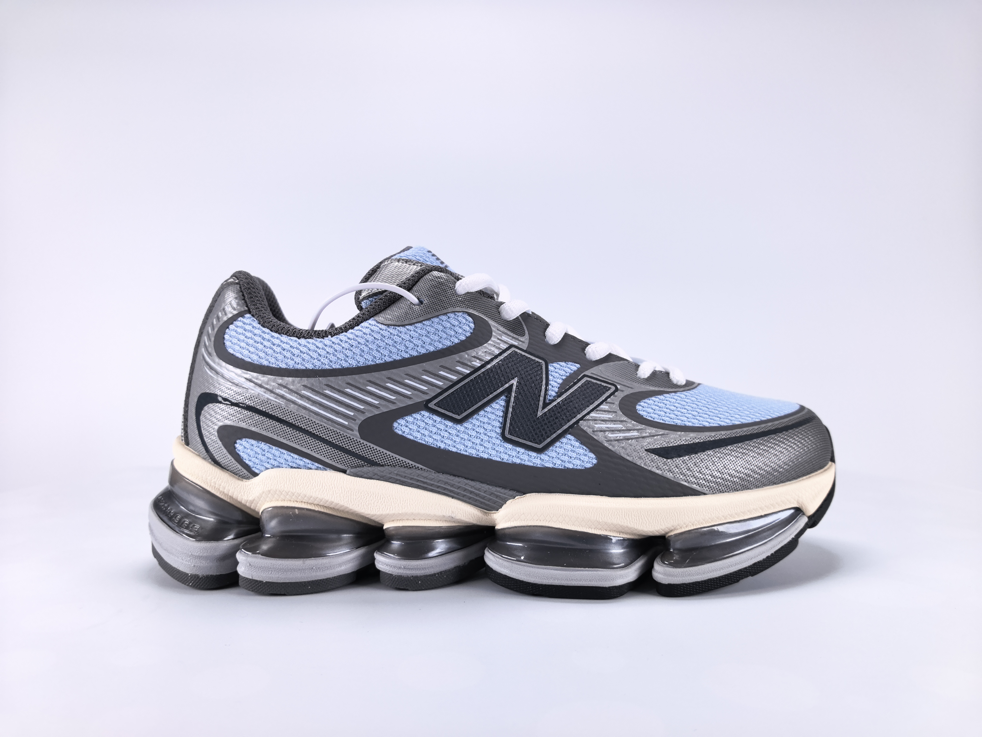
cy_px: 368
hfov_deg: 71.6
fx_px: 681
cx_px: 491
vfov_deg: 56.8
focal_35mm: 24
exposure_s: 1/320
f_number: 2
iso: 100
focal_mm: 5.75
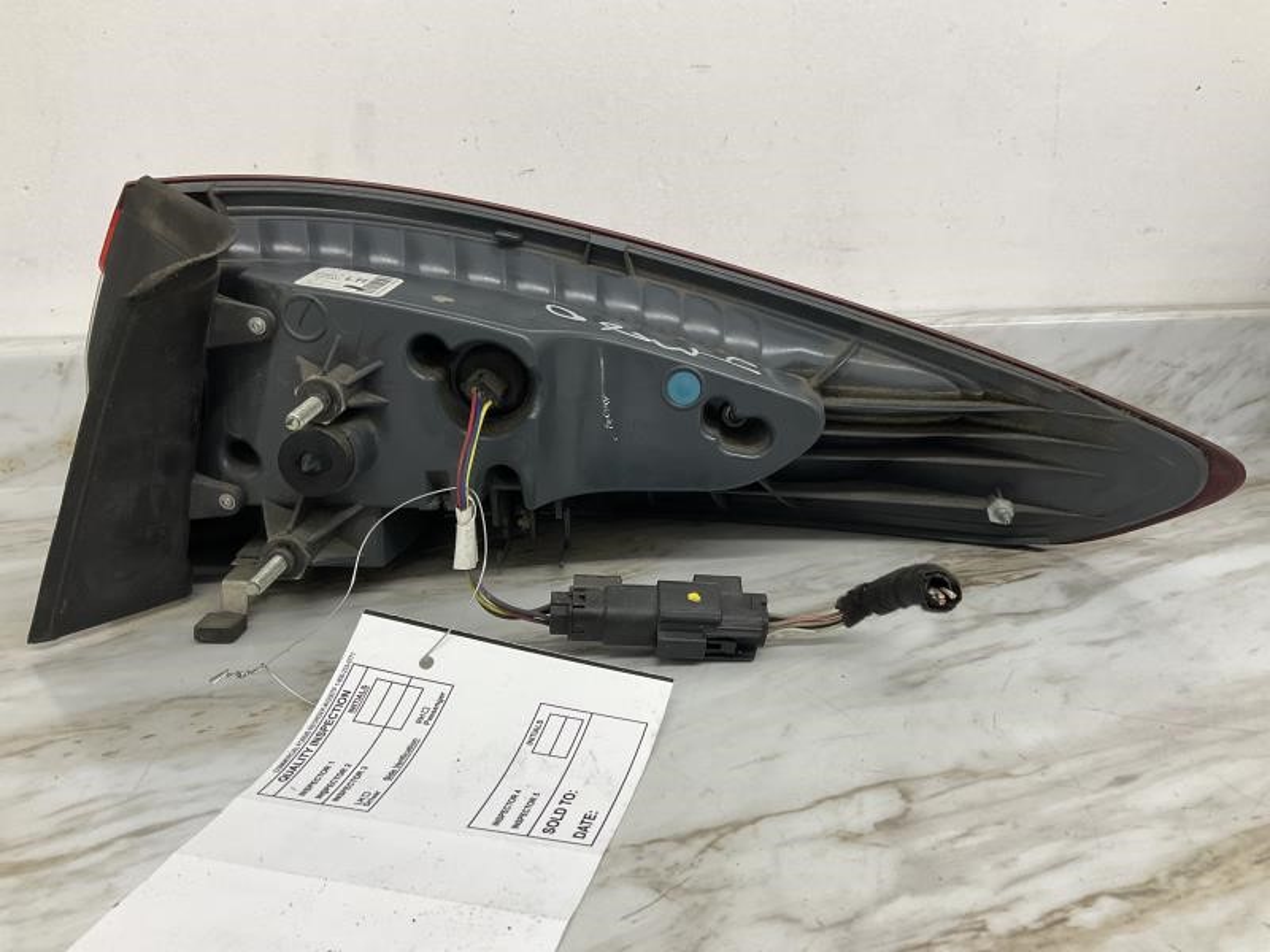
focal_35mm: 29
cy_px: 476
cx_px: 635
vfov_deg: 48.2
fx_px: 1064
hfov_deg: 61.7
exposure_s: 1/120
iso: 64
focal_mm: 3
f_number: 1.8
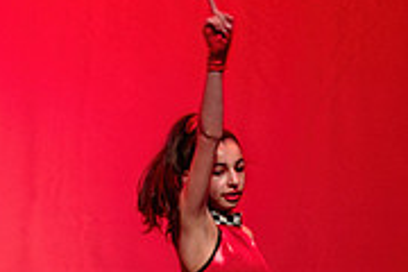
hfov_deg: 3.5
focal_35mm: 588
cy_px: 417
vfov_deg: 2.3
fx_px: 6663
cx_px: -268
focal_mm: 170
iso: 1250
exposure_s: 1/320
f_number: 2.8
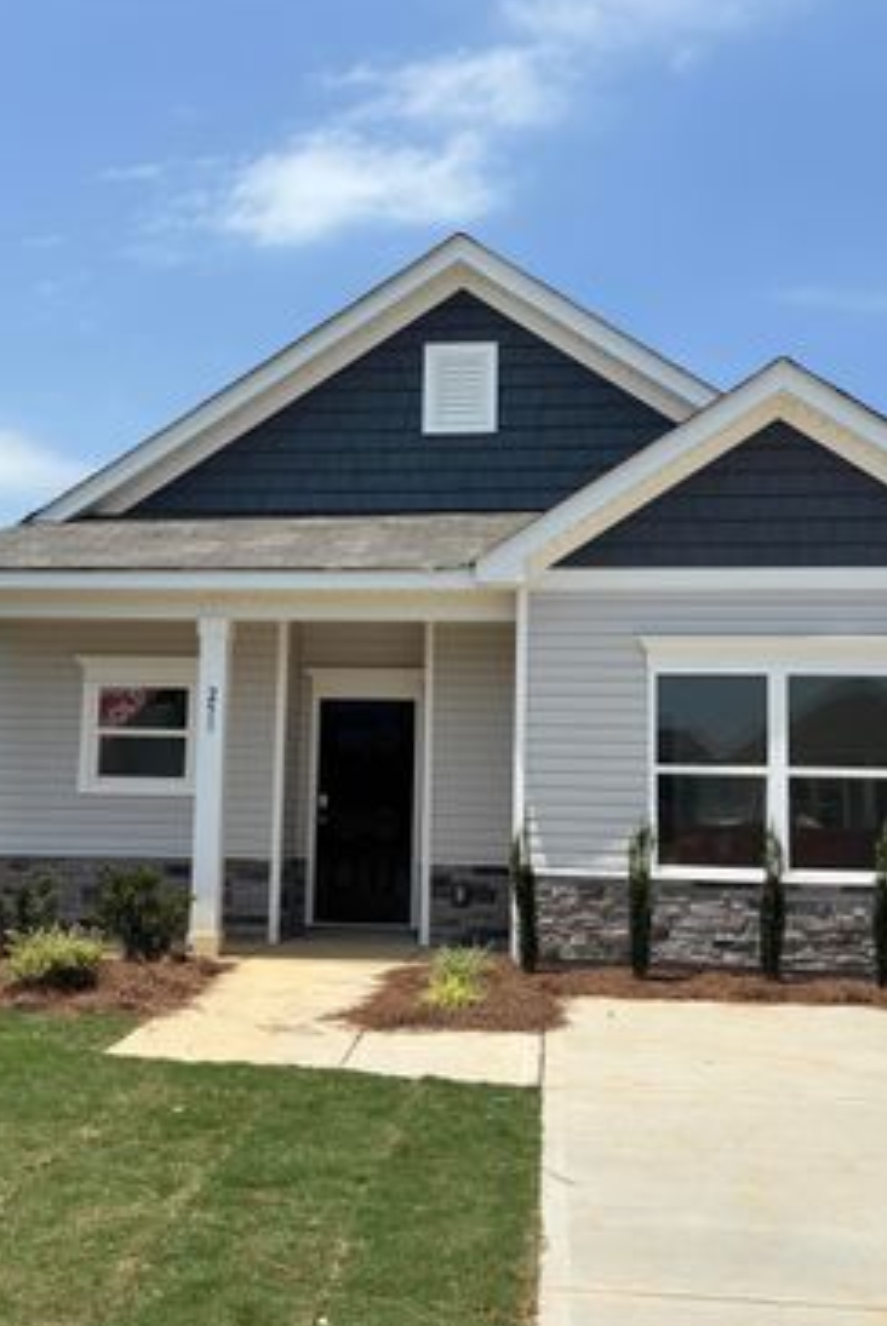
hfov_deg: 36.0
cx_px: 407
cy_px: 667
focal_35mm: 37
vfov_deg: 51.8
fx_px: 1365
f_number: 1.6
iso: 50
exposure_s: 1/4854
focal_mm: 5.96
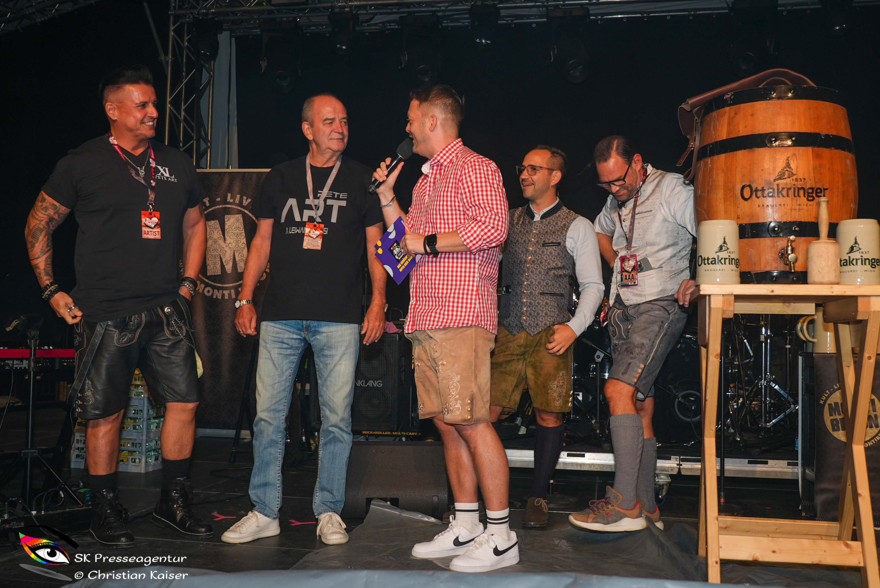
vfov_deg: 36.9
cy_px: 294
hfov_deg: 53.1
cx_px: 440
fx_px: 881
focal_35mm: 36
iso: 125
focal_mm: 24
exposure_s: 1/60
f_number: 4
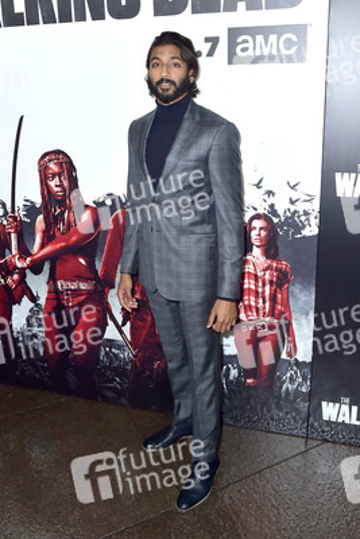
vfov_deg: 67.4
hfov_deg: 48.0
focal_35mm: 27
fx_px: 405
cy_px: 270
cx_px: 180
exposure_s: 1/250
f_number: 5.6
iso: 500
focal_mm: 27
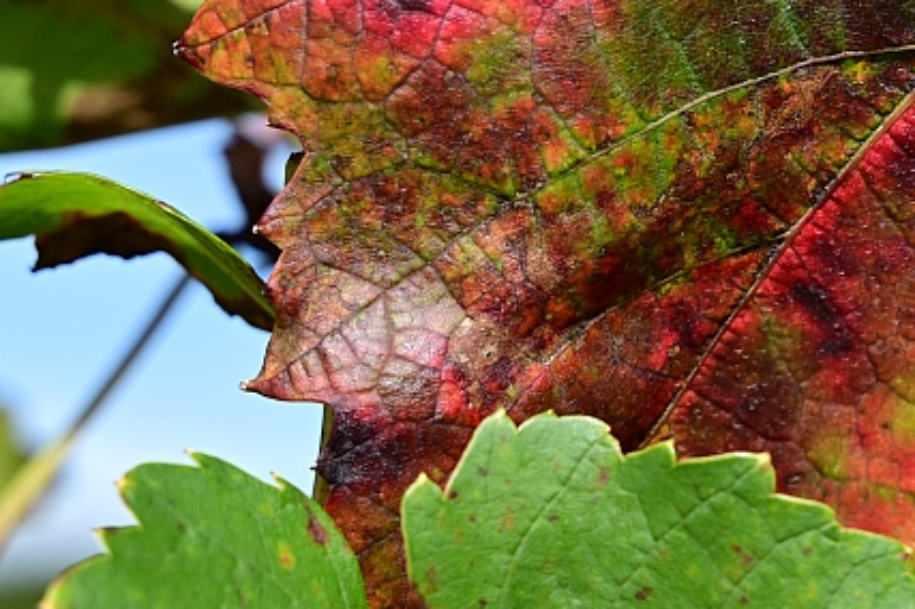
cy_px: 88
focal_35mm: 211
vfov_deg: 6.5
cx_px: 896
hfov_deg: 9.7
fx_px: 5359
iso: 100
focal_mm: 75
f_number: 5.6
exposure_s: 1/250
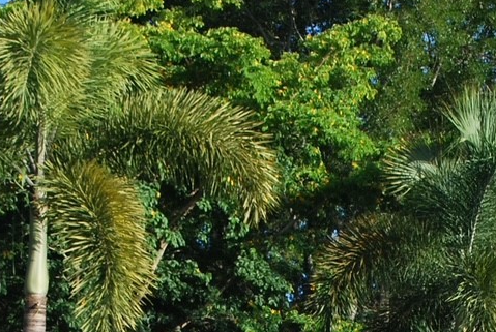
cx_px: 272
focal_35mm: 118
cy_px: 461
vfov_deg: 11.3
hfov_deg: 17.3
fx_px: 1628
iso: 100
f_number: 7.1
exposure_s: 1/200
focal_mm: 26
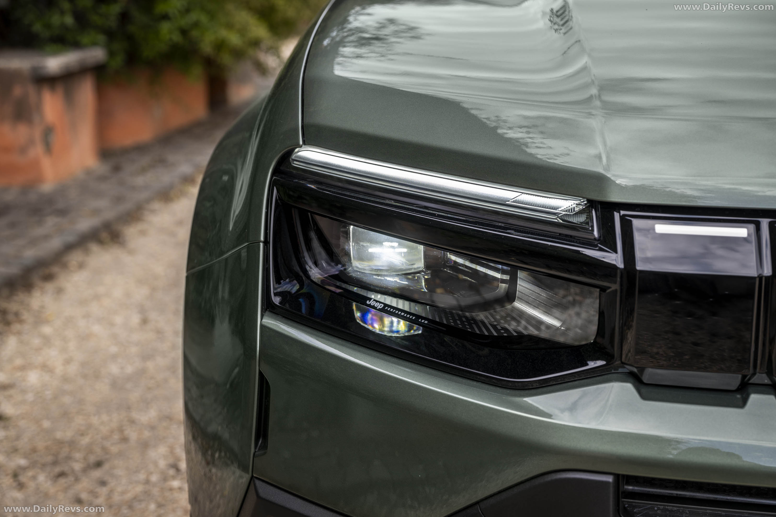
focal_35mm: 58
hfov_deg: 34.5
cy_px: 258
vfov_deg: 23.4
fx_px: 1250
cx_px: 388
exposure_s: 1/100
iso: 64
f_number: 5
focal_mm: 58
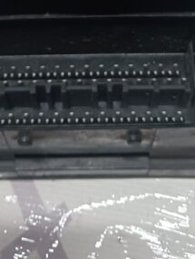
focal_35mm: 88
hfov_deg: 16.8
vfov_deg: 19.4
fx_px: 660
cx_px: 78
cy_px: -131
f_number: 1.8
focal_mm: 4
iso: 320
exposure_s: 1/25
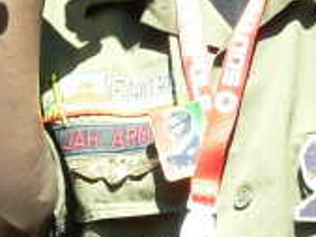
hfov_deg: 3.7
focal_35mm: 531
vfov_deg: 2.8
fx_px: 4851
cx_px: 150
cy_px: -77
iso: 64
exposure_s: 1/80
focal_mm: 25.7
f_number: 4
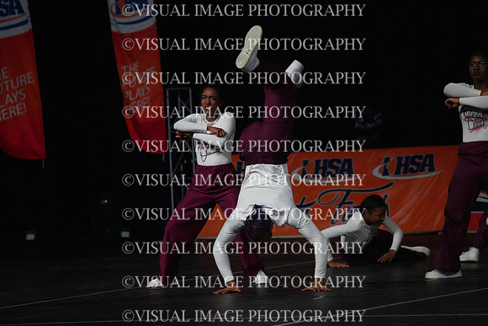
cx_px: 244
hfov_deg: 8.2
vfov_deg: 5.5
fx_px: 3390
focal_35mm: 250
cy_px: 163
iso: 12800
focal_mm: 250
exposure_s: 1/1000
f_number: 5.6
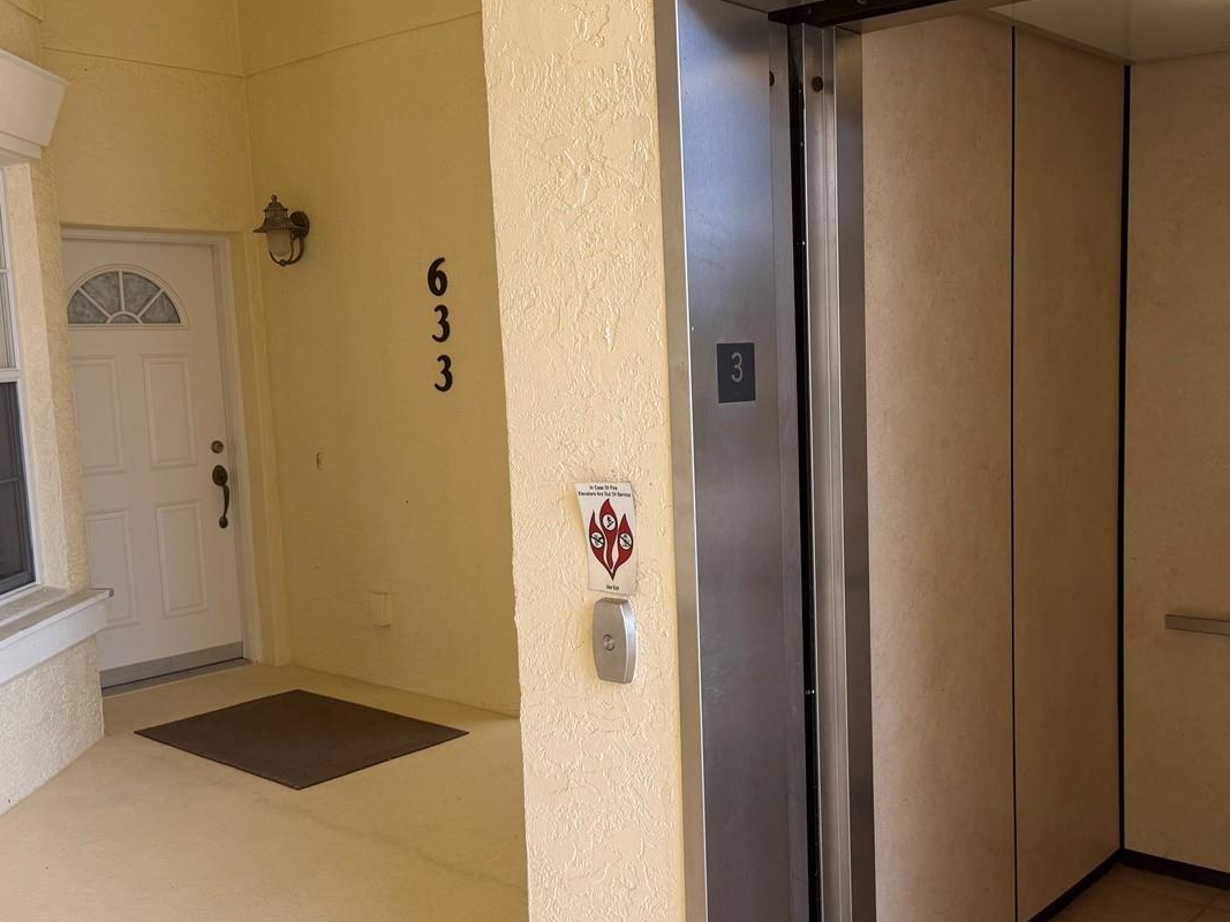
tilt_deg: -8.4
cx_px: 778
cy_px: 491
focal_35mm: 36
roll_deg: +2.6
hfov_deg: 50.8
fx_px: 1279
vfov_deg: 39.6
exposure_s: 1/381
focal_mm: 6.76
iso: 80
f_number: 1.78
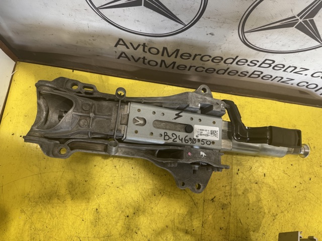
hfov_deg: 71.6
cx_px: 161
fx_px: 223
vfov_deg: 56.8
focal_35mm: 24
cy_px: 120
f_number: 1.78
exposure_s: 1/50
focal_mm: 6.76
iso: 250
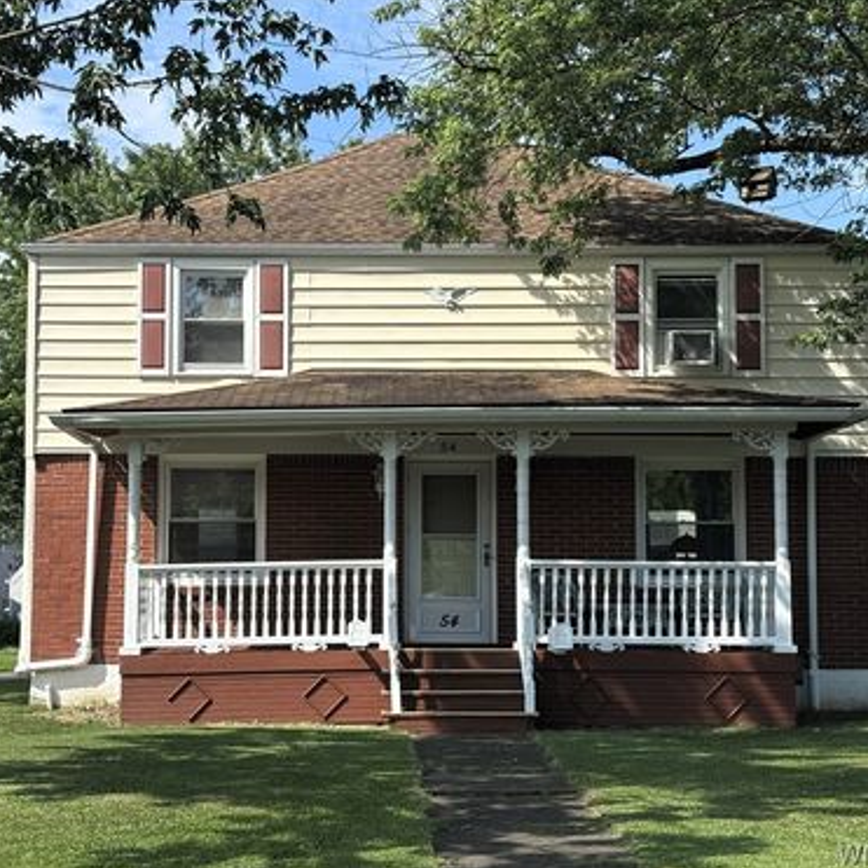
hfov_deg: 27.7
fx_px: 1759
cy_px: 434
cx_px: 372
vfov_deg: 27.7
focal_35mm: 62
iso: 32
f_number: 1.6
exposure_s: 1/1667
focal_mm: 5.96
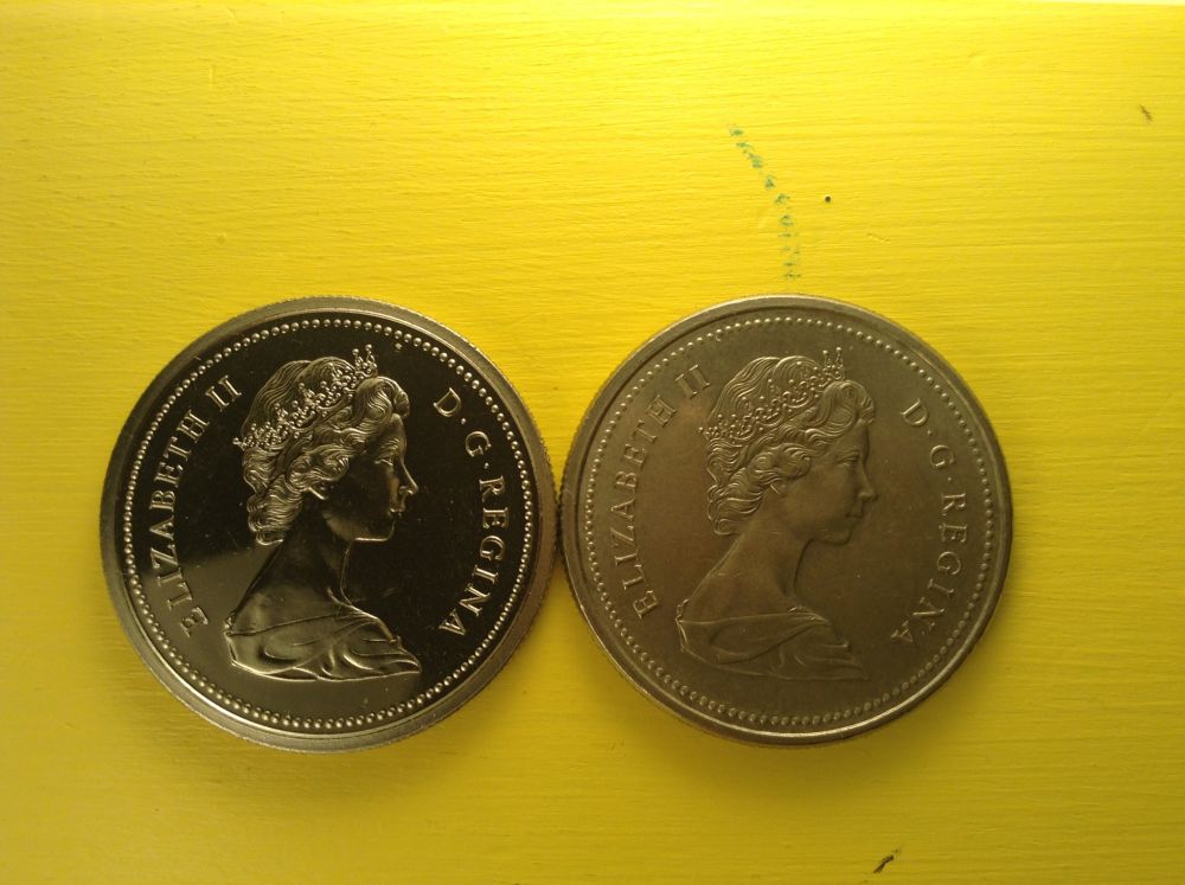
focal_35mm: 33
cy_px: 442
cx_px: 592
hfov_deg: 55.4
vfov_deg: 42.8
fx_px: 1128
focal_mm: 3.3
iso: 40
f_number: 2.4
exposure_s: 1/120
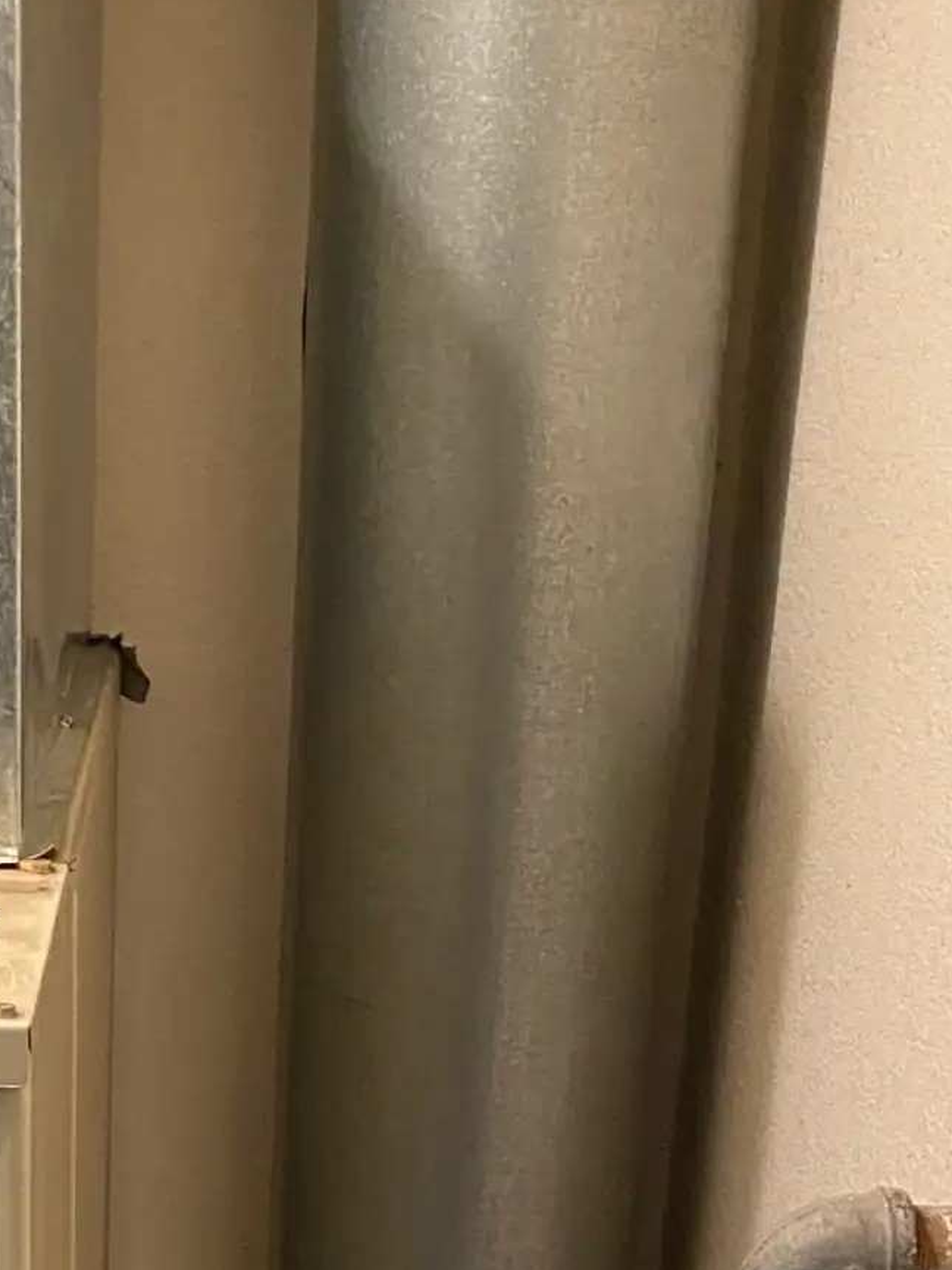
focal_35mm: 77
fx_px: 2824
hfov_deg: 18.5
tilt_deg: -21.9
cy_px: 1418
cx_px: -81
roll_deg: -0.1
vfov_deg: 23.7
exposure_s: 1/60
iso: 500
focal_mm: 4.25
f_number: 1.8
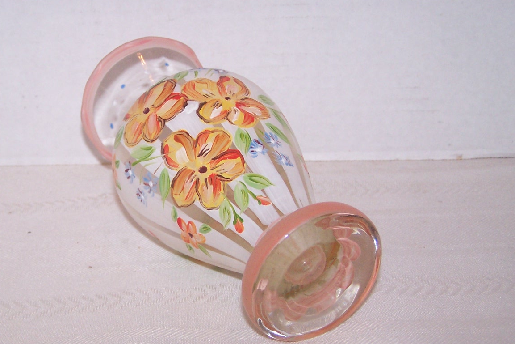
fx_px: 801
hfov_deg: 35.4
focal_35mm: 56
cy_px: 183
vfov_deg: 24.2
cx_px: 183
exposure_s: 1/60
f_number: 2.8
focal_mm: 6.7
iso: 140
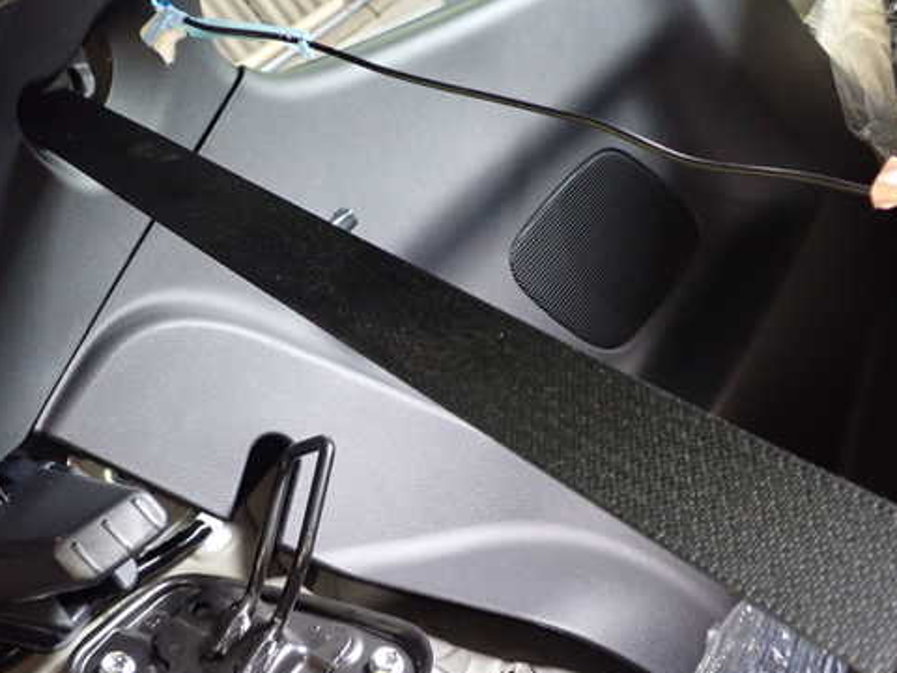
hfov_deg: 46.8
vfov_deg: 35.9
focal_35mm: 40
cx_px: 434
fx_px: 1037
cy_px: 374
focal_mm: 5.79
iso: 640
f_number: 2.4
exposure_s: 1/30
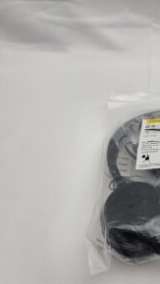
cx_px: 171
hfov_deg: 29.9
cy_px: 146
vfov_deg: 55.3
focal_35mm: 36
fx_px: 272
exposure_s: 1/172
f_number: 1.8
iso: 25
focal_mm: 5.4
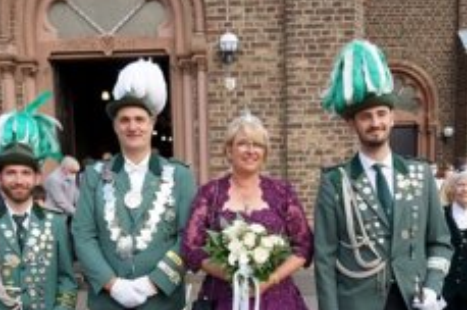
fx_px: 544
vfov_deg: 30.8
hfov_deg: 46.4
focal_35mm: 42
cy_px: 262
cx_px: 224
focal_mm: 24
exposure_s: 1/80
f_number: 5.6
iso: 100
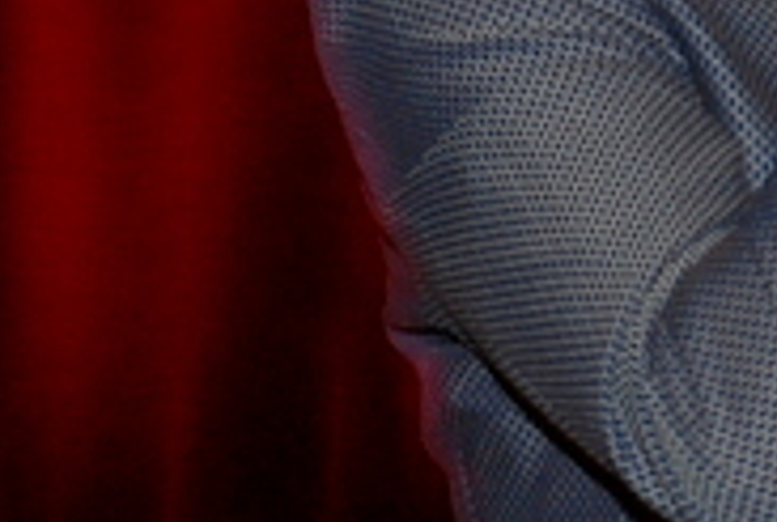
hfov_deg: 6.9
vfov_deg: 4.7
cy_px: -15
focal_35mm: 295
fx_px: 6383
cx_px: 1202
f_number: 5.6
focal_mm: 50
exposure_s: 1/60
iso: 320
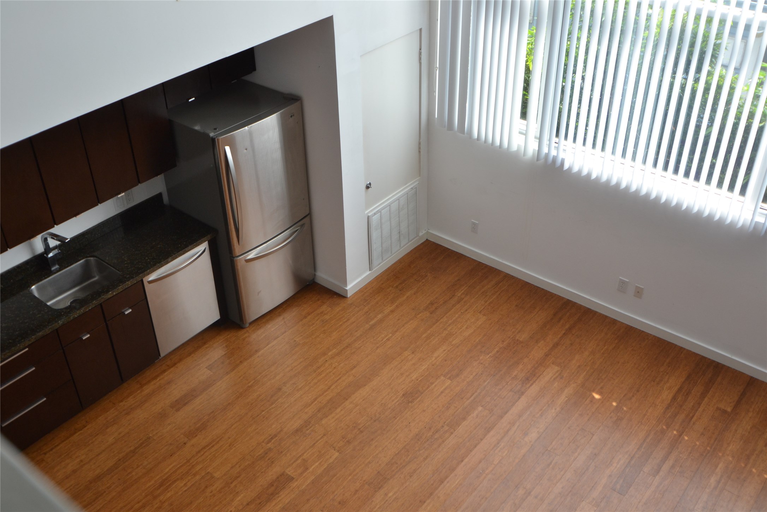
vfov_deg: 36.9
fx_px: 767
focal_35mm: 36
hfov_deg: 53.1
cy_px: 256
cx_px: 384
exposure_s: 1/125
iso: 250
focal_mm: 24
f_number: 5.6
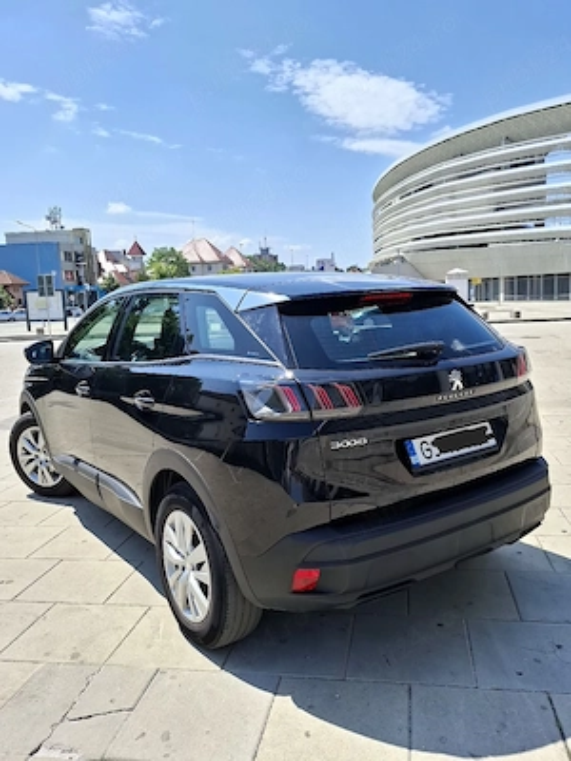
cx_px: 286
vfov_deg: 73.9
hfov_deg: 58.9
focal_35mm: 23
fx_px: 506
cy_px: 380
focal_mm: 5.54
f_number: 1.8
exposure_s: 1/1250
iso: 50
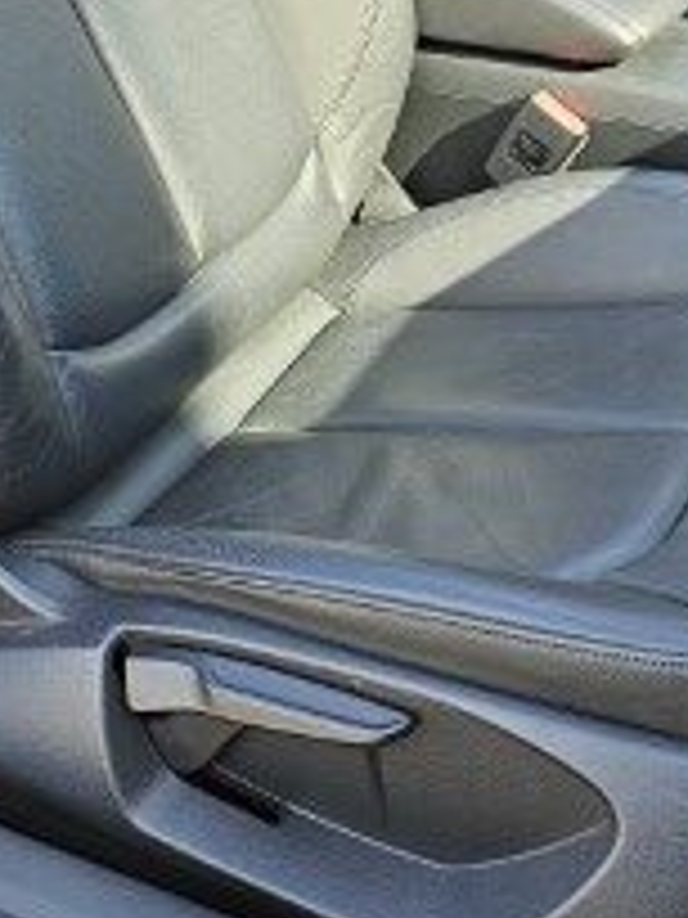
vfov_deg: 26.4
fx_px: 1908
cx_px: 535
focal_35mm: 72
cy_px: 144
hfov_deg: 20.2
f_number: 1.7
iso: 25
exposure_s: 1/190
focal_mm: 6.3
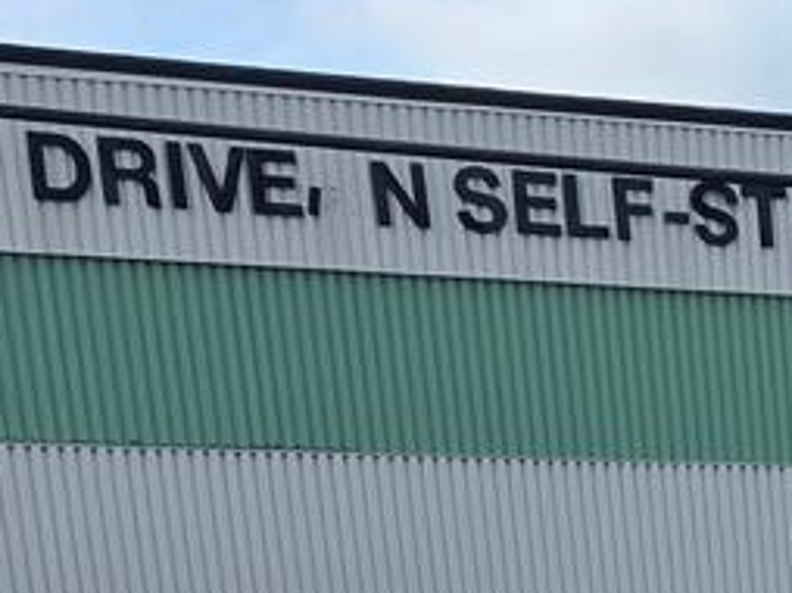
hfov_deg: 15.2
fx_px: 2652
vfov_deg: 10.7
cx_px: 1328
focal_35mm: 116
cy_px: 1464
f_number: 1.7
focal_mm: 6.3
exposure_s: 1/4889
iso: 80
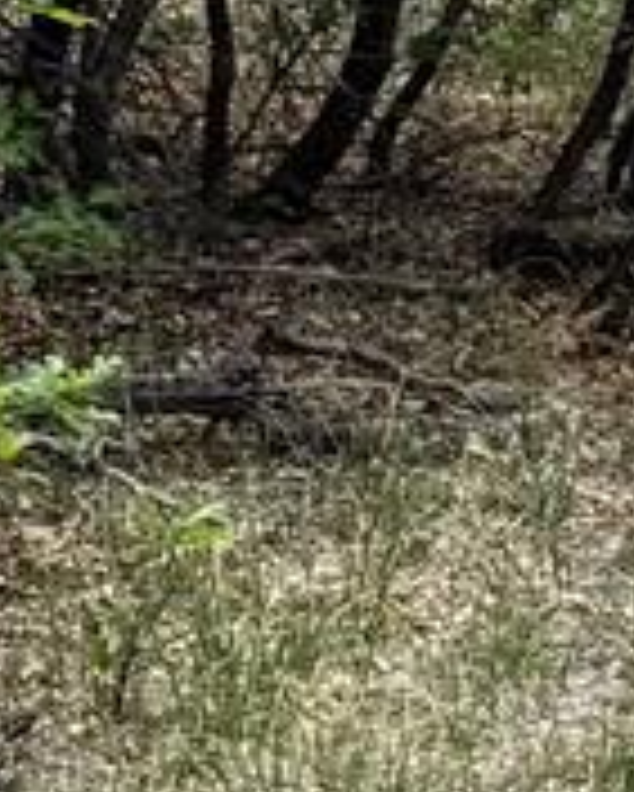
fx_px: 4992
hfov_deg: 5.4
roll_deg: +0.3
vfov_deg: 9.1
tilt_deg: -7.7
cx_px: 3255
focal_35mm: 213
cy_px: 279
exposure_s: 1/1560
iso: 80
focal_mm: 6.76
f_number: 1.78
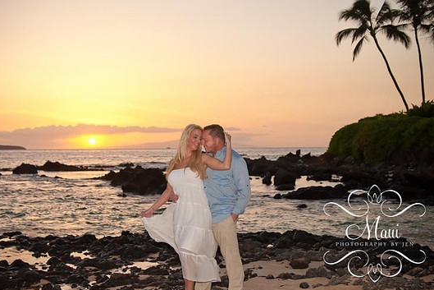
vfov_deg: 29.3
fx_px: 555
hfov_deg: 42.7
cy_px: 145
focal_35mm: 46
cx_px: 208
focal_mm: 28
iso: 800
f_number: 2.8
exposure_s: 1/2500
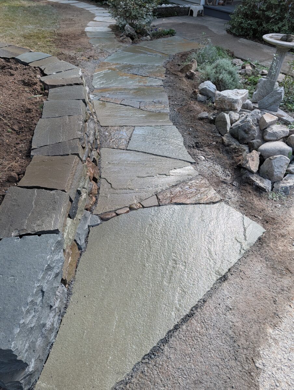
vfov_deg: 71.5
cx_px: 147
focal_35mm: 24
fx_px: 271
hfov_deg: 57.0
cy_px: 195
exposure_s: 1/232
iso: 31
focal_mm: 6.9
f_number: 1.68
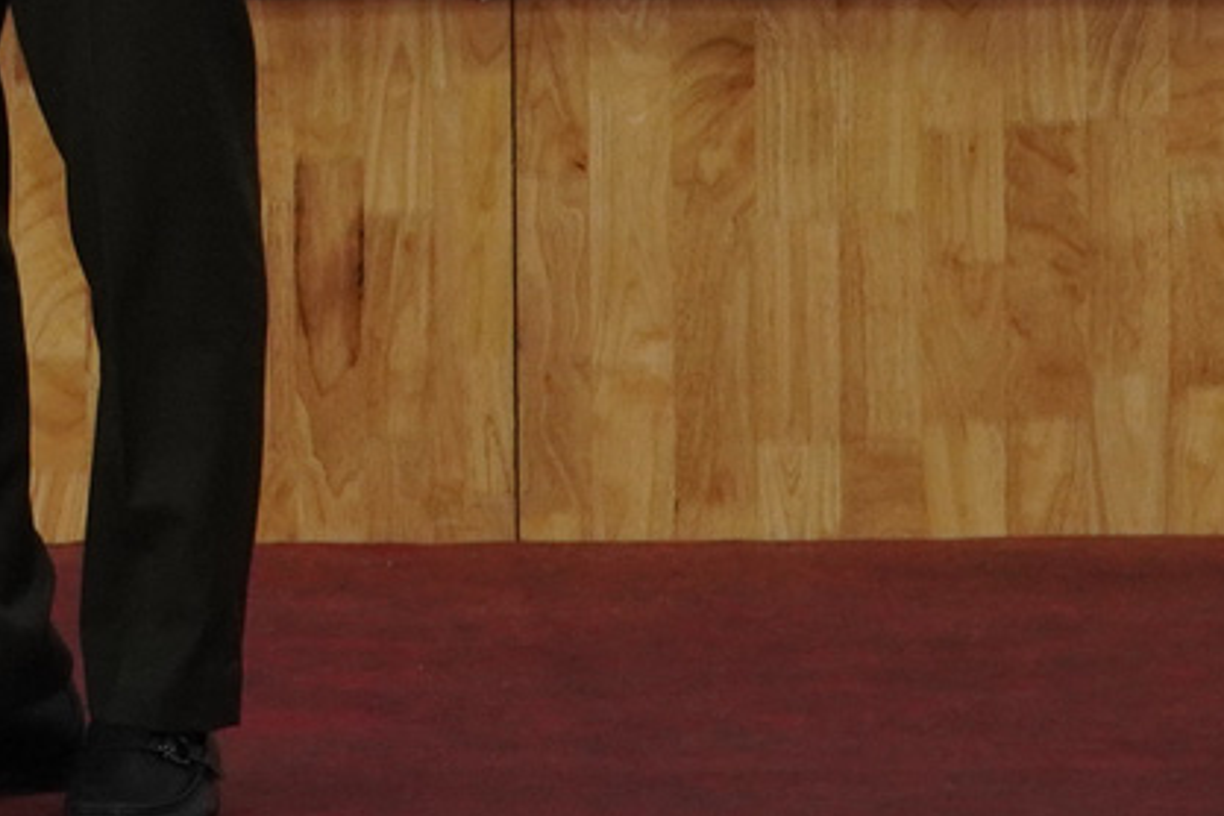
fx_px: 8071
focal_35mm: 237
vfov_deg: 5.7
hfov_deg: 8.6
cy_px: -586
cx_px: -223
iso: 800
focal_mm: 33
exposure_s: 1/60
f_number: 6.3
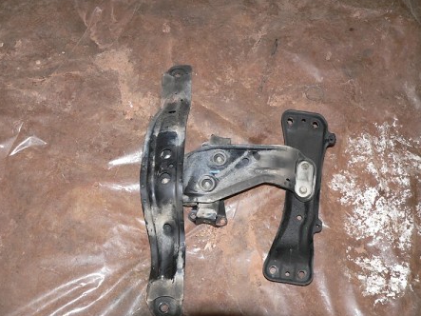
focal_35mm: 39
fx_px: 474
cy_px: 156
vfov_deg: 36.8
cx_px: 224
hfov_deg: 47.8
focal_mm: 6
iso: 100
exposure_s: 1/60
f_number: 2.8
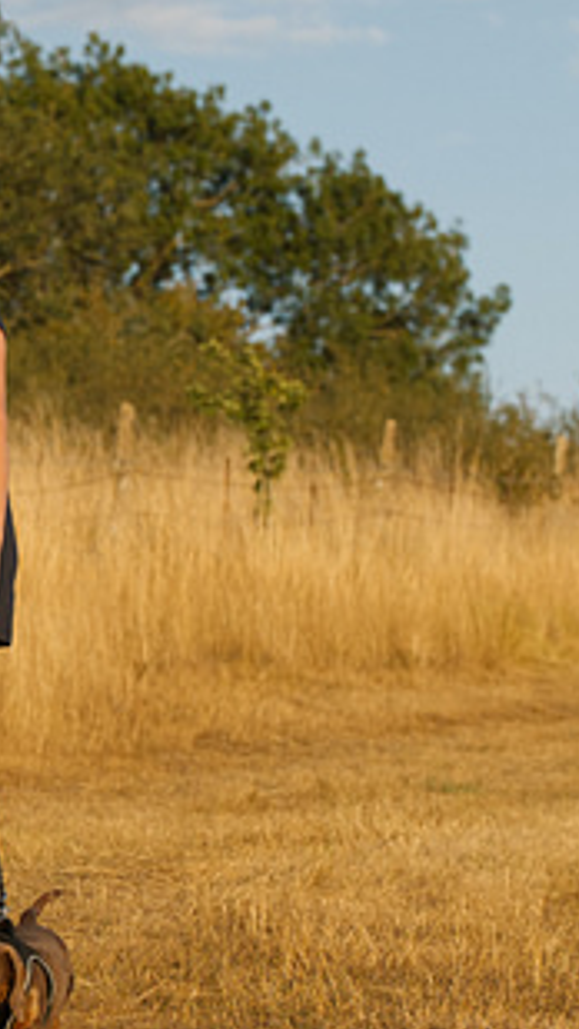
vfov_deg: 12.9
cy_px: 606
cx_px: -243
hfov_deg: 7.2
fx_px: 4554
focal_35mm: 167
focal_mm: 82
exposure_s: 1/1000
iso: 400
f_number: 5.6
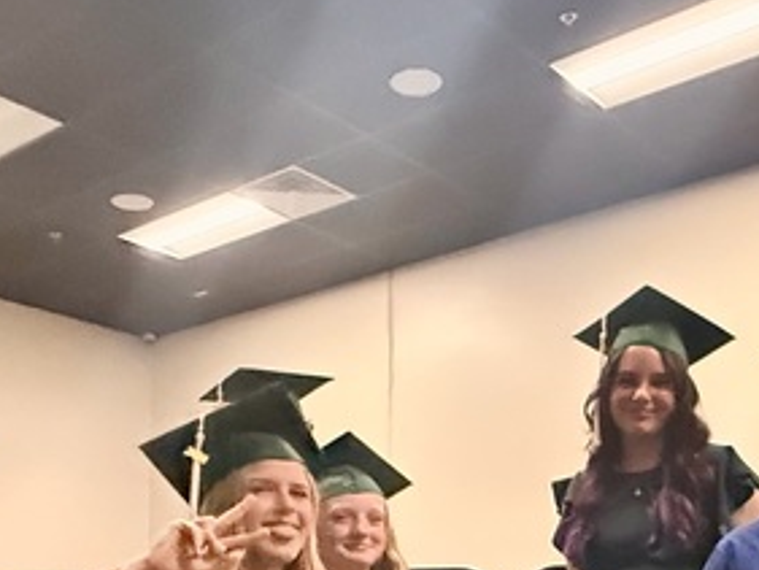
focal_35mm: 51
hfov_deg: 37.5
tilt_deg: +5.3
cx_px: 402
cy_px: 562
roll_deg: +0.2
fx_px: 1119
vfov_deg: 27.1
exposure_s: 1/60
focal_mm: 2.22
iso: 1250
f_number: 2.2
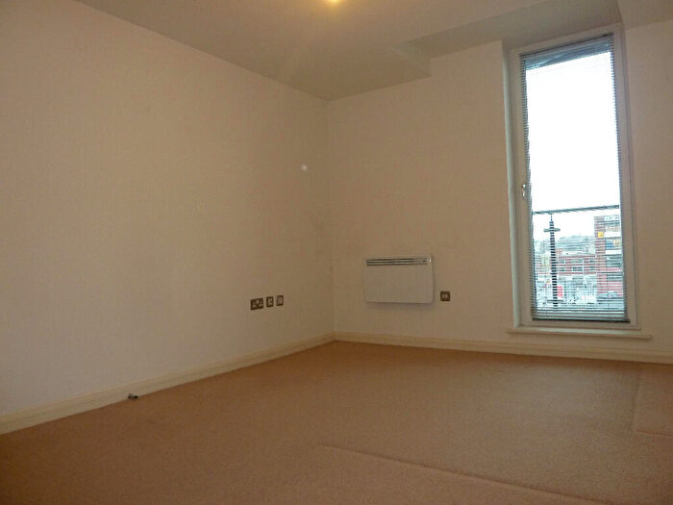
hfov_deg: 69.4
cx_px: 336
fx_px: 486
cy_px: 252
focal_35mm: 25
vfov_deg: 54.9
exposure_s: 1/30
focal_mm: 4.1
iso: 200
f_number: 3.3
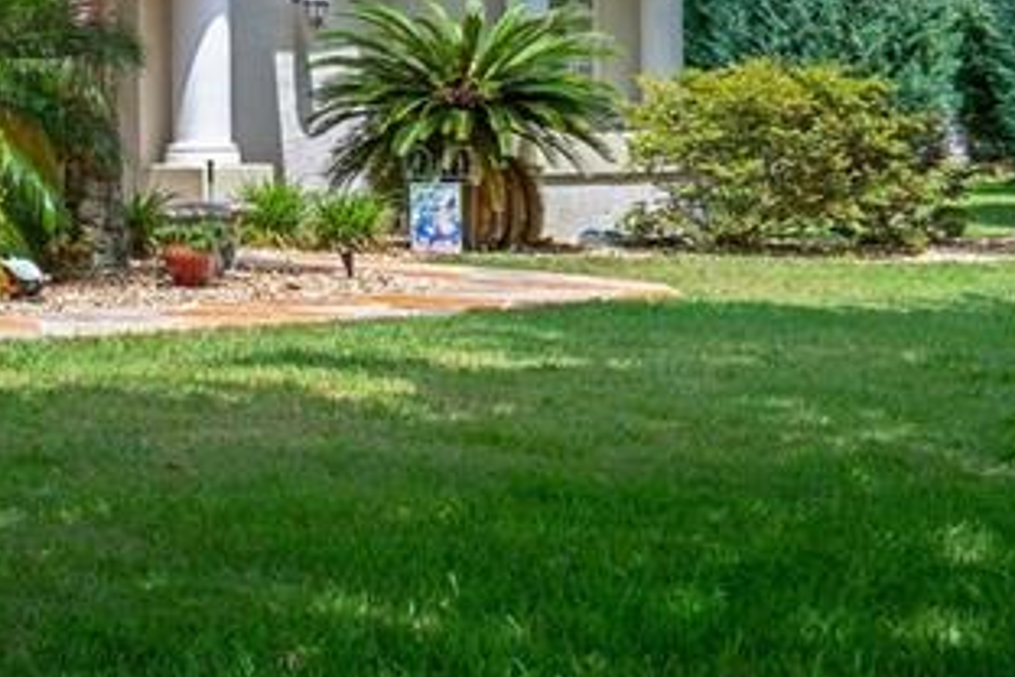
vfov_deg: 11.8
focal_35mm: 115
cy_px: -7
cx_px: -634
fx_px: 3242
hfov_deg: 15.9
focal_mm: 35
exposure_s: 1/250
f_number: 9
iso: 320
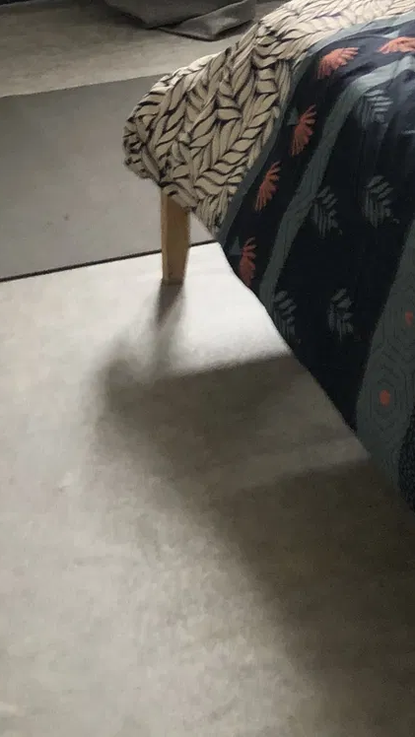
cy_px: -147
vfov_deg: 22.5
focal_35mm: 87
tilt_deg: -12.5
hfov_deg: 13.9
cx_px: 303
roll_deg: +0.4
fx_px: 1701
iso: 40
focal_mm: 3.99
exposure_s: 1/24
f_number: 1.8
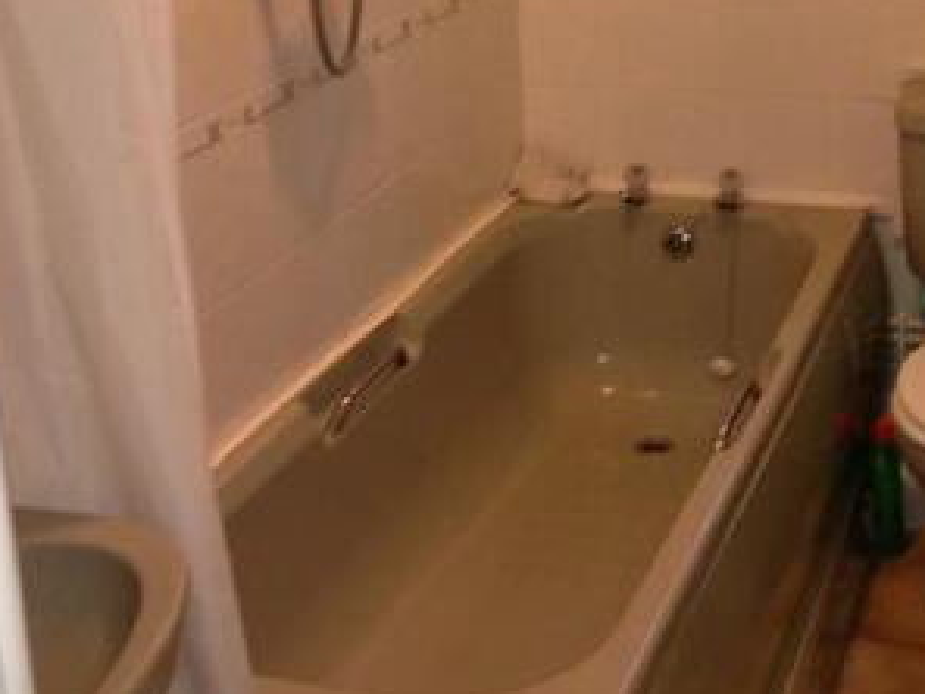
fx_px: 1737
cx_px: 630
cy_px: 145
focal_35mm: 65
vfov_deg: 22.3
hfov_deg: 29.6
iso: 160
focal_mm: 4.13
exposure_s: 1/20
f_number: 2.4
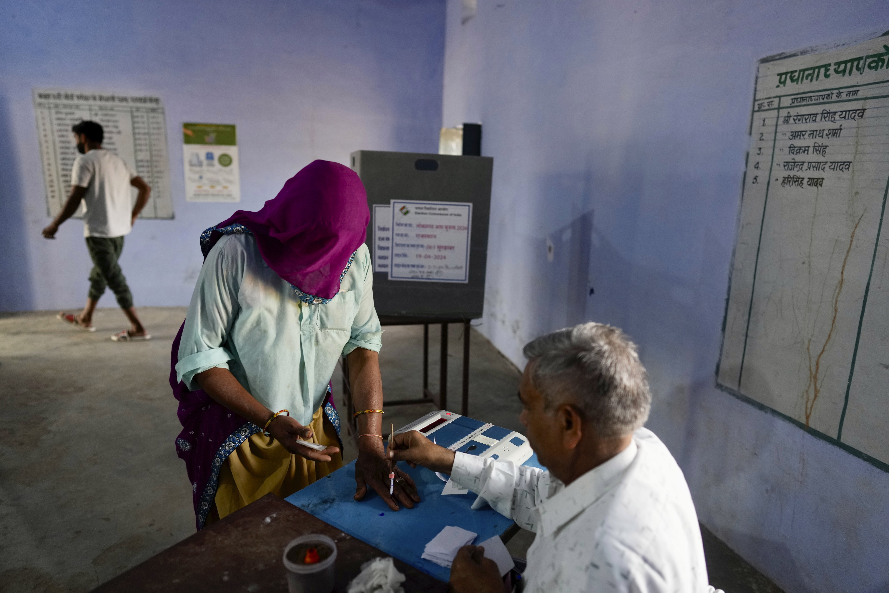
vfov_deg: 53.1
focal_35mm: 24
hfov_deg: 73.7
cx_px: 444
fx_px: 593
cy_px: 296
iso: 800
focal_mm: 24
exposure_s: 1/160
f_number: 2
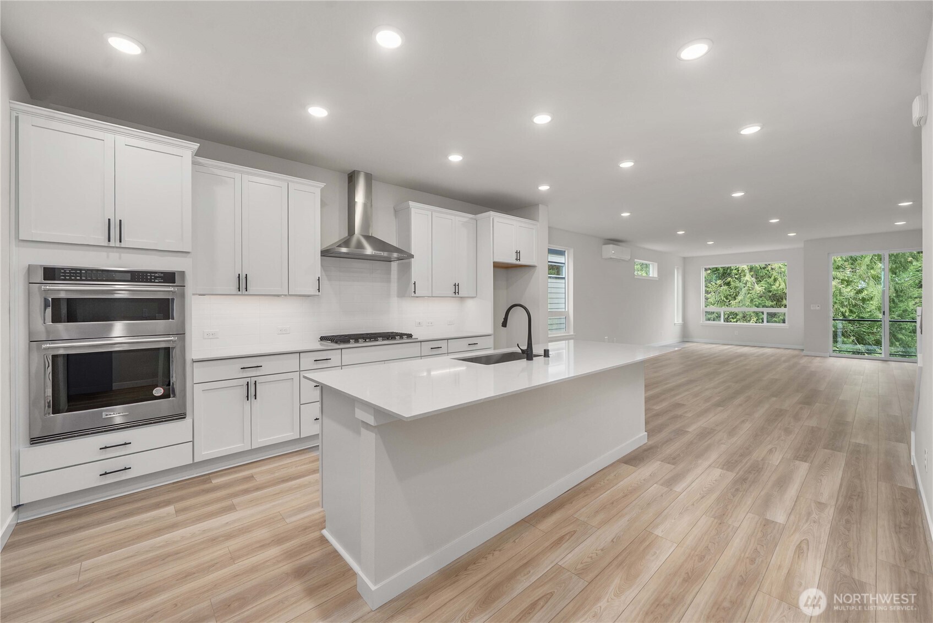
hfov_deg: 108.3
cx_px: 466
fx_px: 337
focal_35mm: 13
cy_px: 312
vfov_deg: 85.5
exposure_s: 1/15
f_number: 7.1
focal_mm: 13
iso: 1000
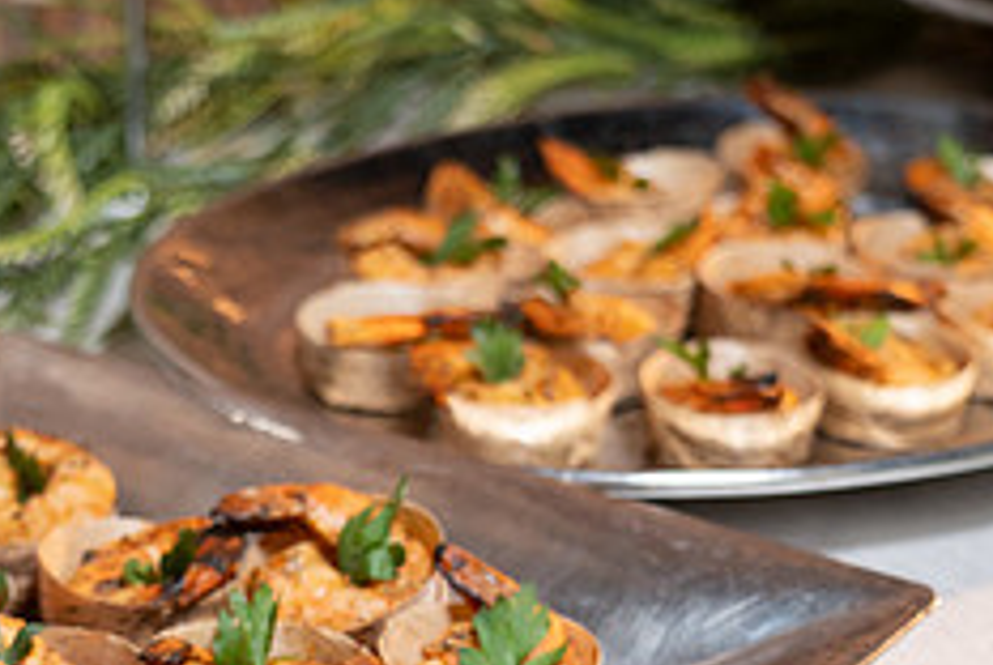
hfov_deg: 19.8
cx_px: 188
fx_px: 2817
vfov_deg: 13.2
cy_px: 744
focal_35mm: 102
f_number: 4
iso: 1250
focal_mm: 41
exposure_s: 1/125
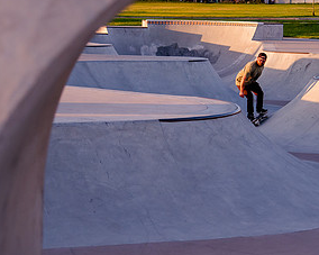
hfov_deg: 18.4
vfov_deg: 14.8
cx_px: 191
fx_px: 982
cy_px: 118
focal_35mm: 104
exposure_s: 1/2000
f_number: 4
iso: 1600
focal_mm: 50
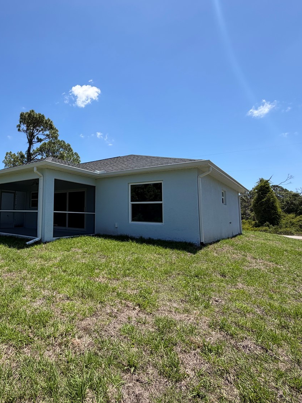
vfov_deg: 81.7
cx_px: 56
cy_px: 190
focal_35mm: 20
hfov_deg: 60.1
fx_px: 233
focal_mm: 2.22
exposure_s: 1/770
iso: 25
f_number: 2.2
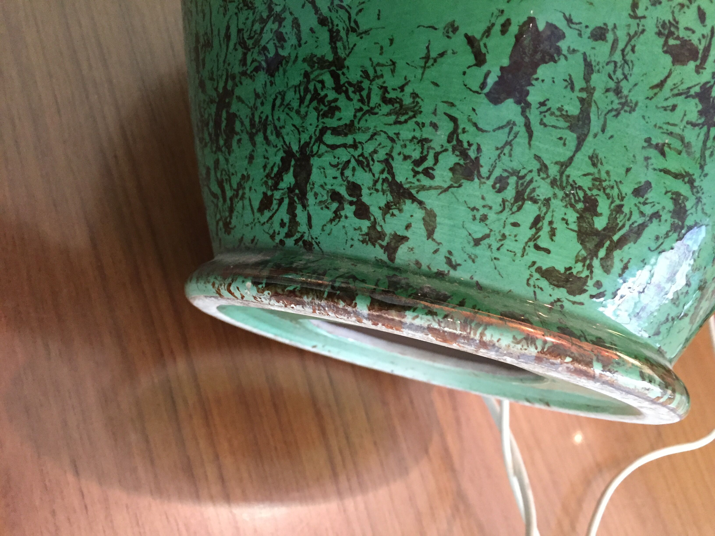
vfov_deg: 48.2
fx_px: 599
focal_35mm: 29
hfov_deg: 61.7
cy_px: 268
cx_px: 358
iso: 250
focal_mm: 4.15
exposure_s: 1/25
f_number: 2.2
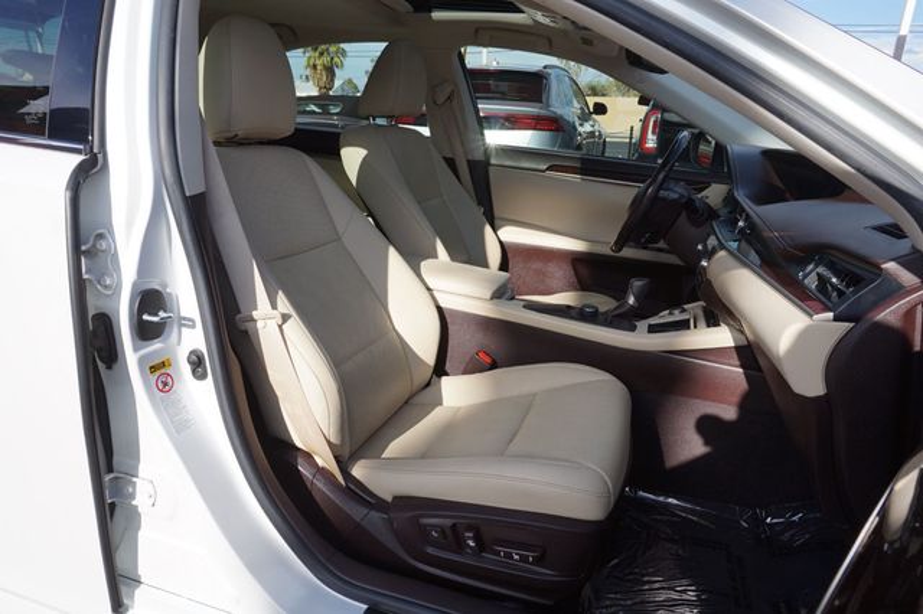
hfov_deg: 73.8
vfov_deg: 53.1
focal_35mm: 24
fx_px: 615
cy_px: 307
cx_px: 462
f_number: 10
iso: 100
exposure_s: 1/125
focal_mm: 16
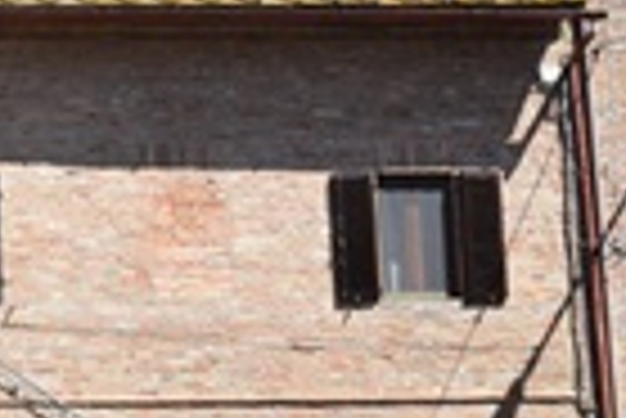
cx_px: -572
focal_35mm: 149
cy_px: -58
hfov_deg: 12.3
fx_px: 2596
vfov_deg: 9.1
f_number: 13
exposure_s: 1/100
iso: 125
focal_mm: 23
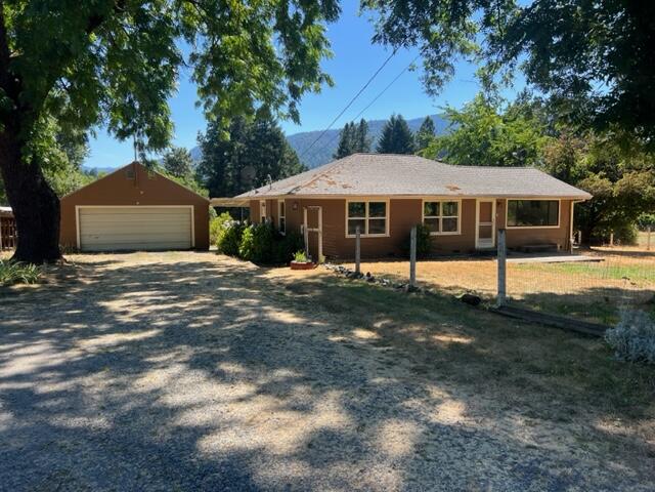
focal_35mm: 26
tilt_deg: -4.8
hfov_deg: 67.3
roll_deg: +0.7
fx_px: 492
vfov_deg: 53.1
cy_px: 246
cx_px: 328
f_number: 1.5
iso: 50
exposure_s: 1/1377
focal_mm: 5.7
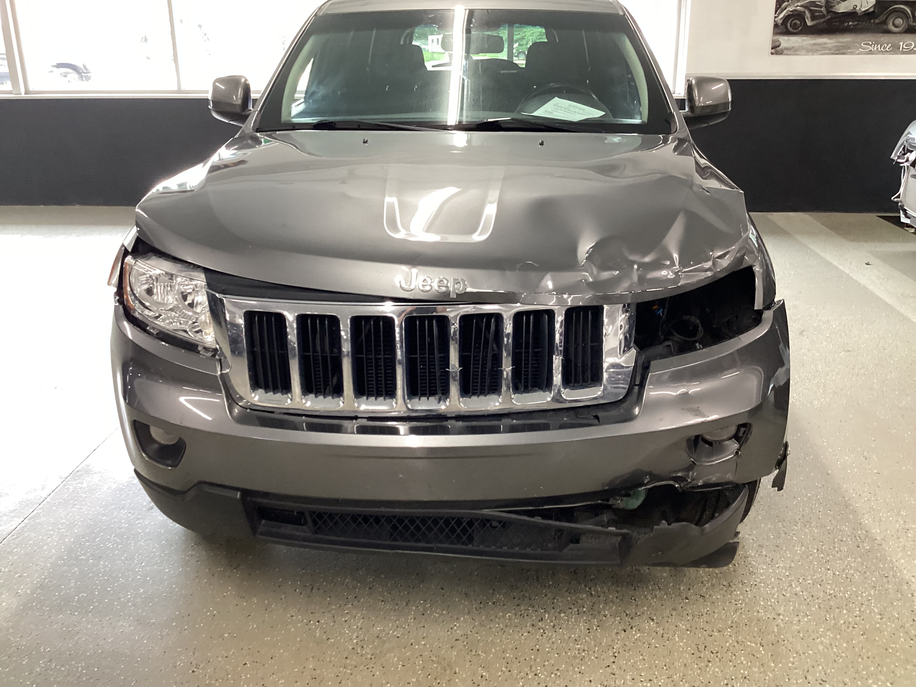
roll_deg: +0.3
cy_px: 344
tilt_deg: -21.2
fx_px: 820
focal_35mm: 31
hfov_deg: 58.4
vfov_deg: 45.4
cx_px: 458
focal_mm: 3.3
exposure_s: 1/50
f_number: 2.4
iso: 250
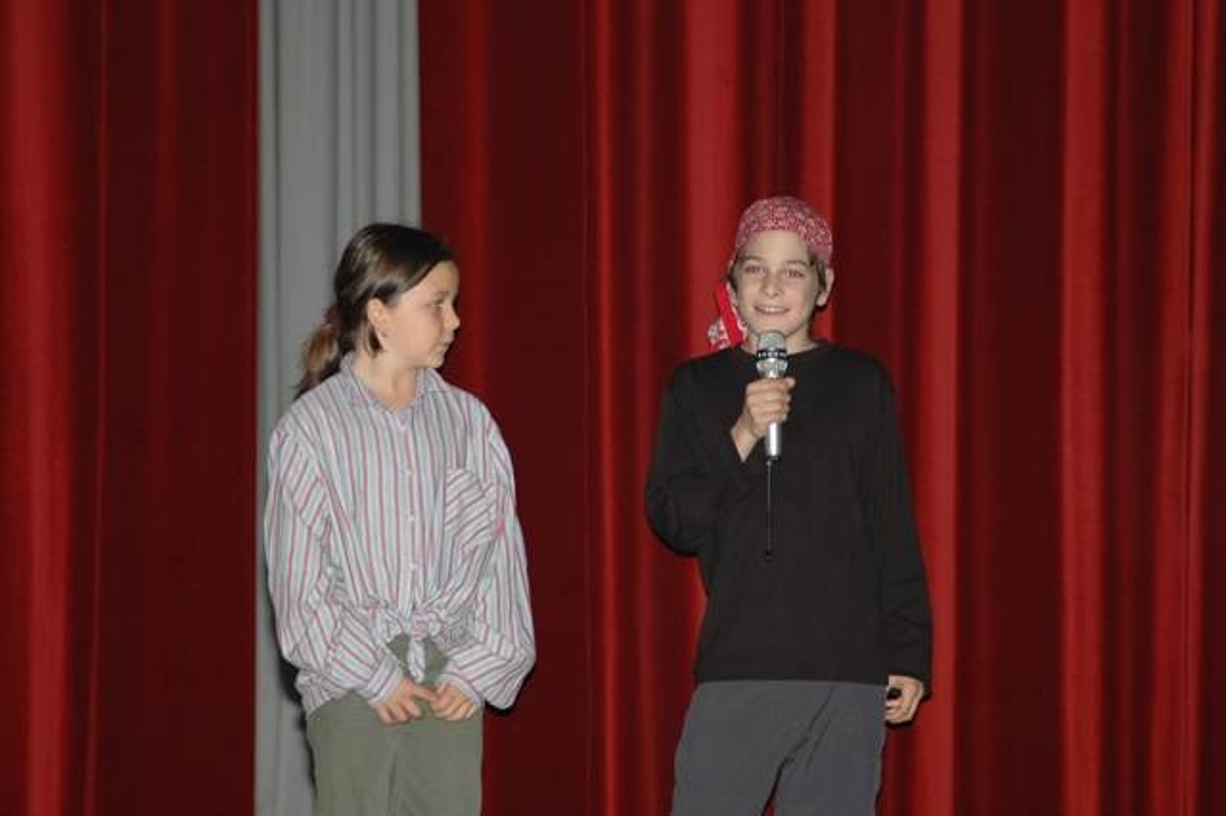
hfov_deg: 10.6
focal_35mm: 195
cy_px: 408
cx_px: 613
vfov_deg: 7.0
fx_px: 6637
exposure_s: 1/125
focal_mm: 130
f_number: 4.2
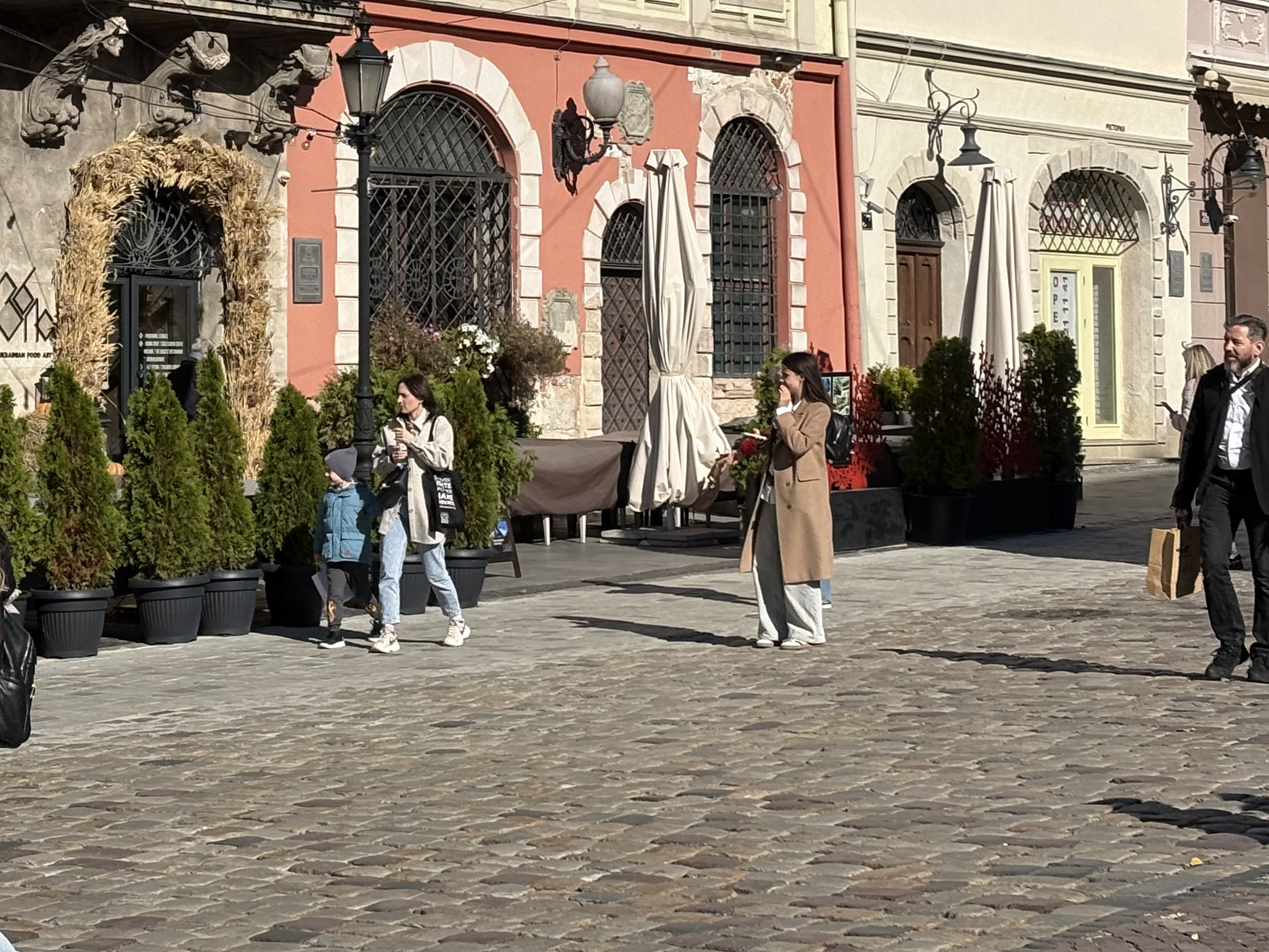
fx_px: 3703
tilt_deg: +3.6
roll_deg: -0.4
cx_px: 323
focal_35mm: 101
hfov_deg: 19.3
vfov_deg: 14.5
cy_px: 143
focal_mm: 5.96
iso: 32
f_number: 1.6
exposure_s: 1/4630
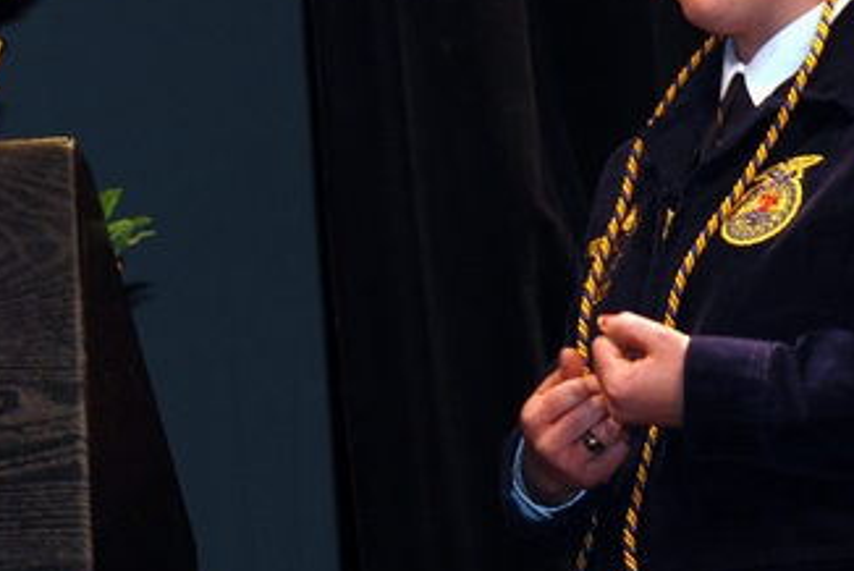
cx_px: 123
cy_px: 52
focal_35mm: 328
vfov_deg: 4.2
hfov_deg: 6.3
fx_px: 7791
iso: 220
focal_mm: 95
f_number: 5.6
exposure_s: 1/60
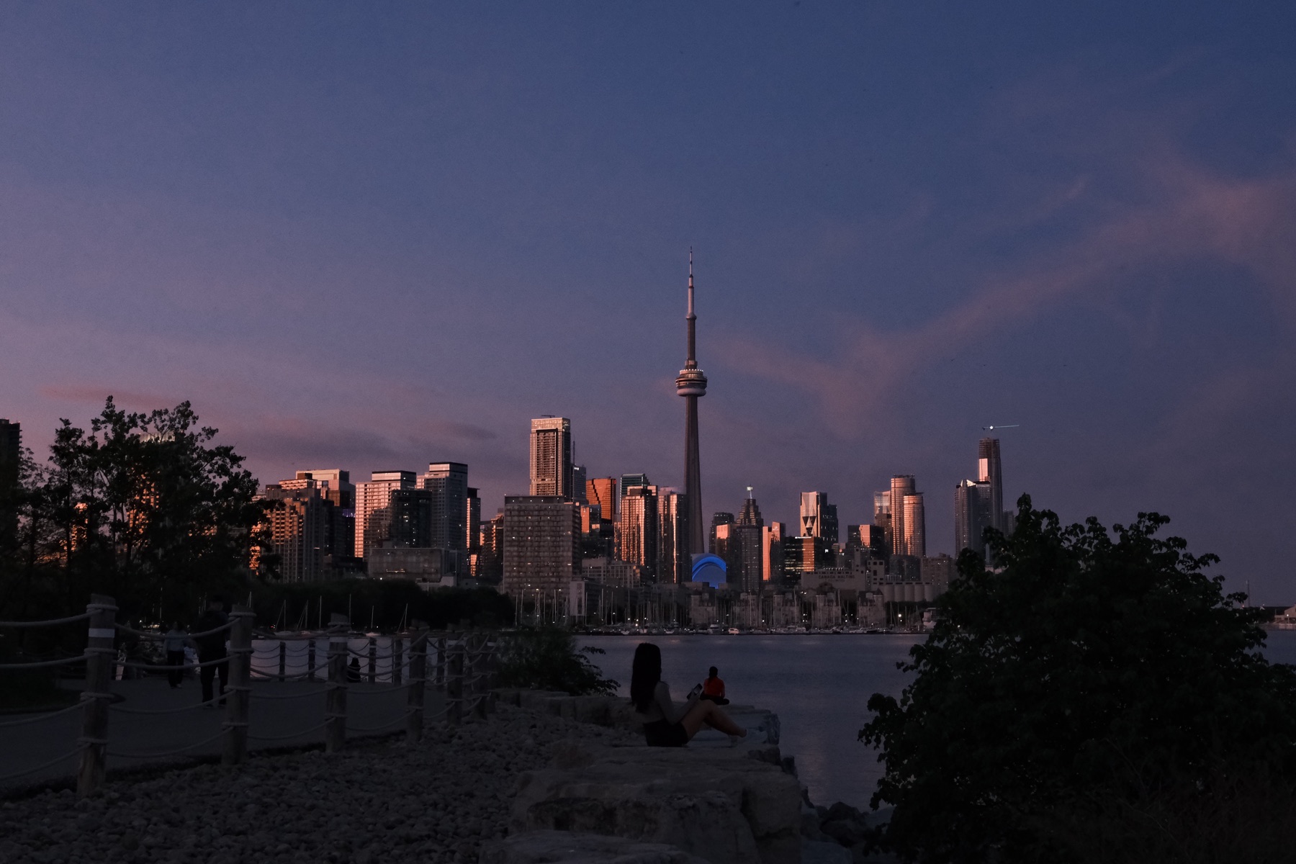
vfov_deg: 37.9
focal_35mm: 35
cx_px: 648
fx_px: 1260
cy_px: 432
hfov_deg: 54.4
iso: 2000
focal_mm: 23
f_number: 5
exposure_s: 1/100
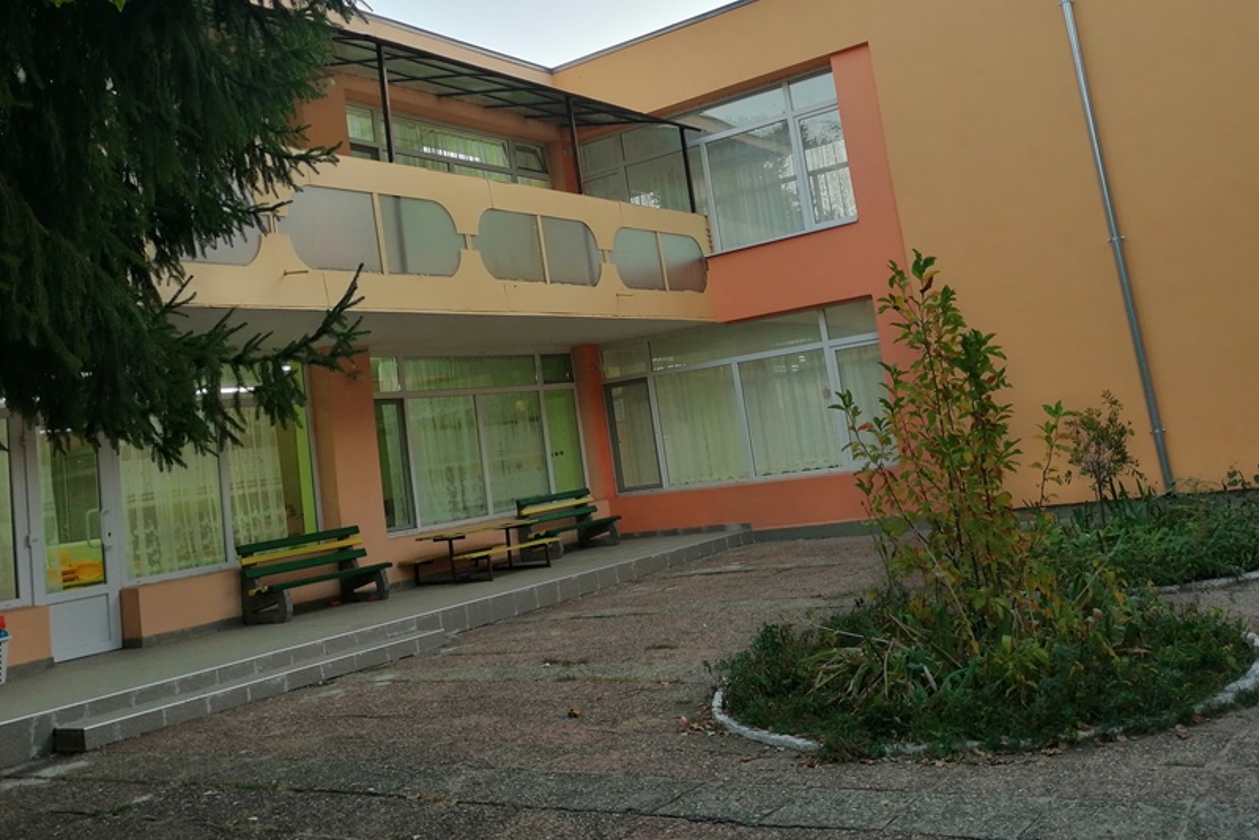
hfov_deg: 53.1
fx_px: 1259
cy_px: 255
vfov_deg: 36.4
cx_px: 585
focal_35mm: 36
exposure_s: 1/100
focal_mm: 3.95
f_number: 1.8
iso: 50
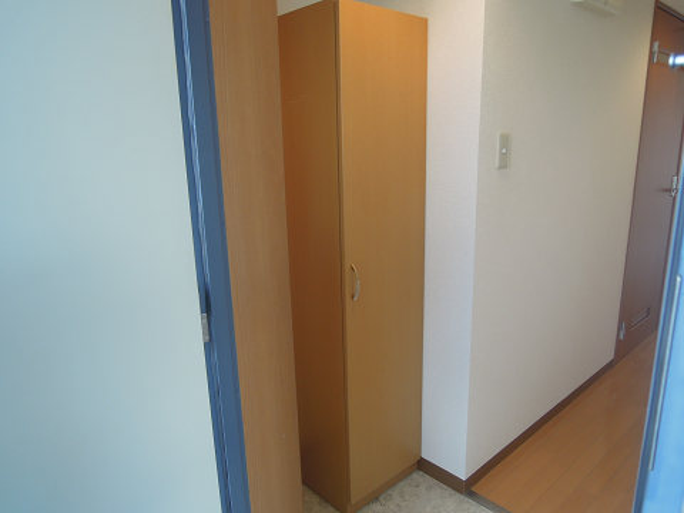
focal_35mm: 24
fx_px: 474
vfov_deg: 56.8
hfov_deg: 71.6
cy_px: 256
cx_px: 342
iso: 160
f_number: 2.2
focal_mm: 4.3
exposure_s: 1/60
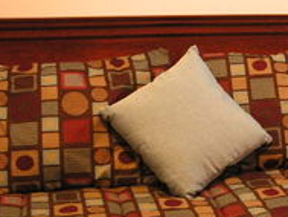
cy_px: 96
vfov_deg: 19.9
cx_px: 276
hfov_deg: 25.3
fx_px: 616
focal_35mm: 74
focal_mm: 6.3
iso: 200
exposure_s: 1/13
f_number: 2.8
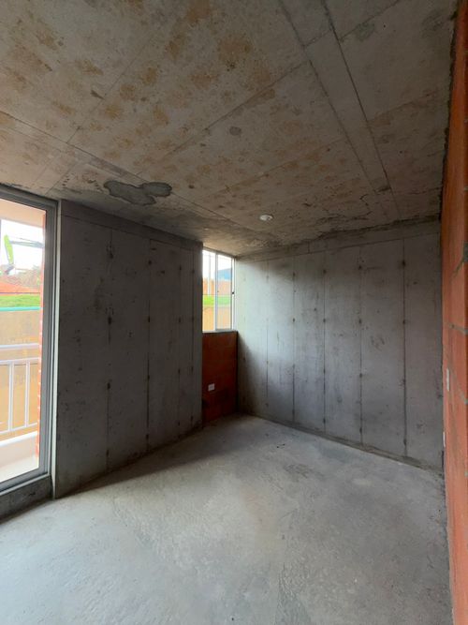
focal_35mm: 14
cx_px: 234
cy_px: 312
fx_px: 252
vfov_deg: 102.1
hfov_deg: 85.7
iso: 40
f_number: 2.2
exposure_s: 1/121
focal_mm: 2.22
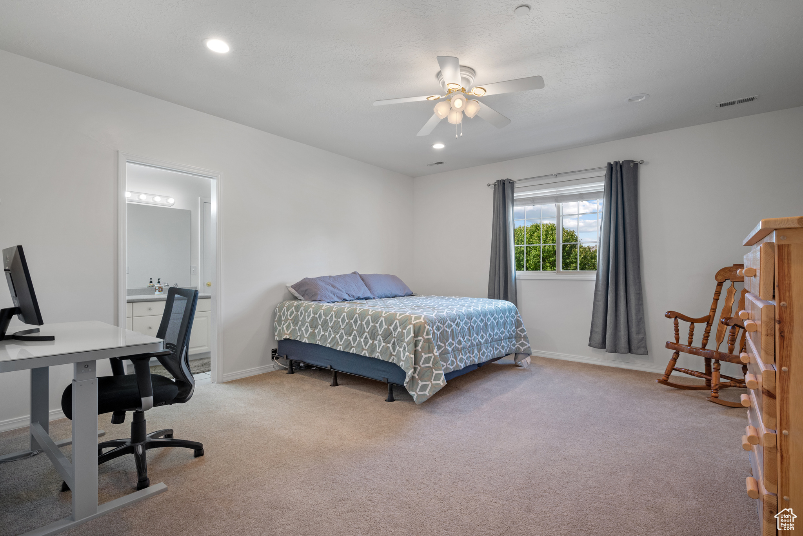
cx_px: 402
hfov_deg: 93.3
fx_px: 379
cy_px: 268
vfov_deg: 70.5
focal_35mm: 17
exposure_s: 1/3
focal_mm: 17
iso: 500
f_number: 8
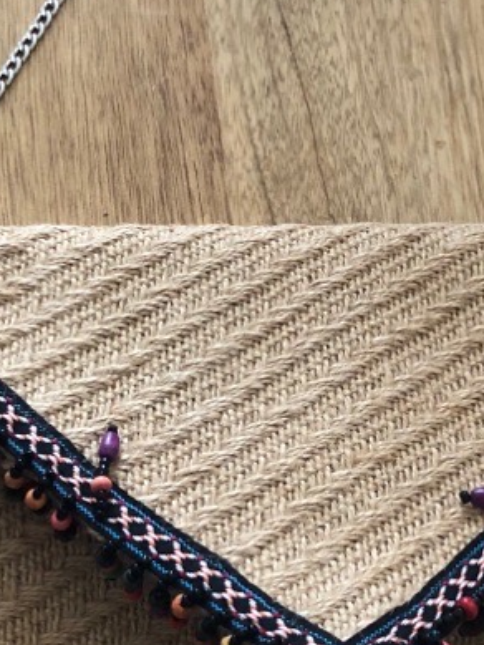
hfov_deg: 20.3
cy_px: 222
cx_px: 346
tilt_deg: -67.4
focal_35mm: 72
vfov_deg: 26.9
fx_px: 1342
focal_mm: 3.99
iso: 64
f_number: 1.8
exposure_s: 1/15
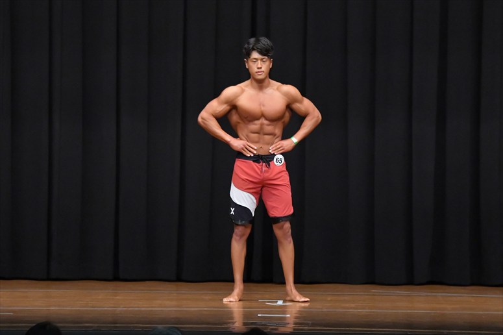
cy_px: 168
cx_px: 252
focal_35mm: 217
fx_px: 3031
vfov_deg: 6.3
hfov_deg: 9.5
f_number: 5.6
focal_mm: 145
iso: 8000
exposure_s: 1/400
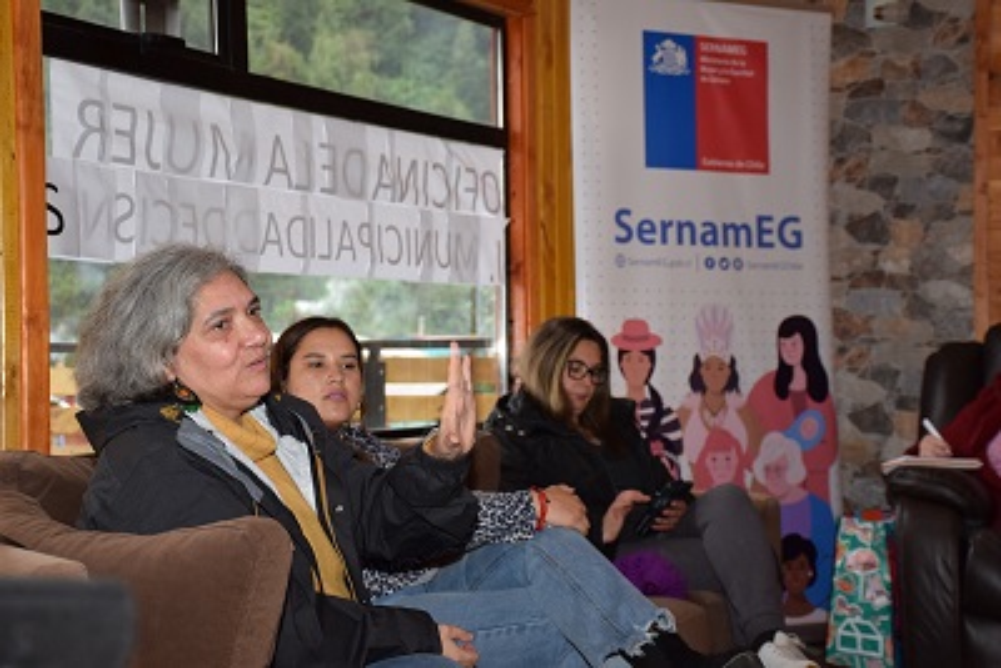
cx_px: 500
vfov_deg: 22.6
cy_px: 334
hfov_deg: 33.4
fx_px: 1669
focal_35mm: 60
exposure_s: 1/80
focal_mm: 40
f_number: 4.5
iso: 800
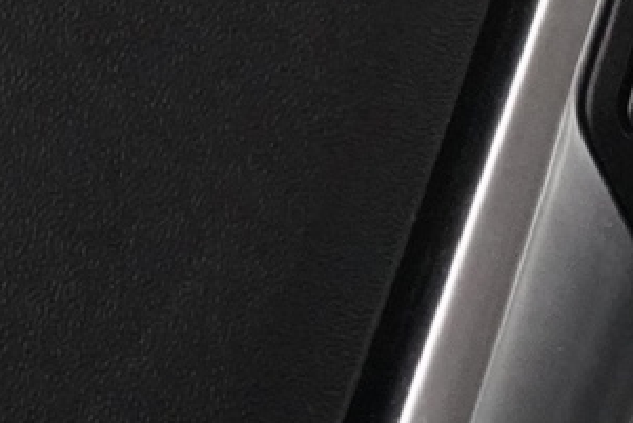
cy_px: -139
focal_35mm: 328
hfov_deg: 6.1
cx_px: 1239
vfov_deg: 4.2
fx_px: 5770
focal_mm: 61
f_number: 5.6
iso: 12800
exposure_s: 1/60
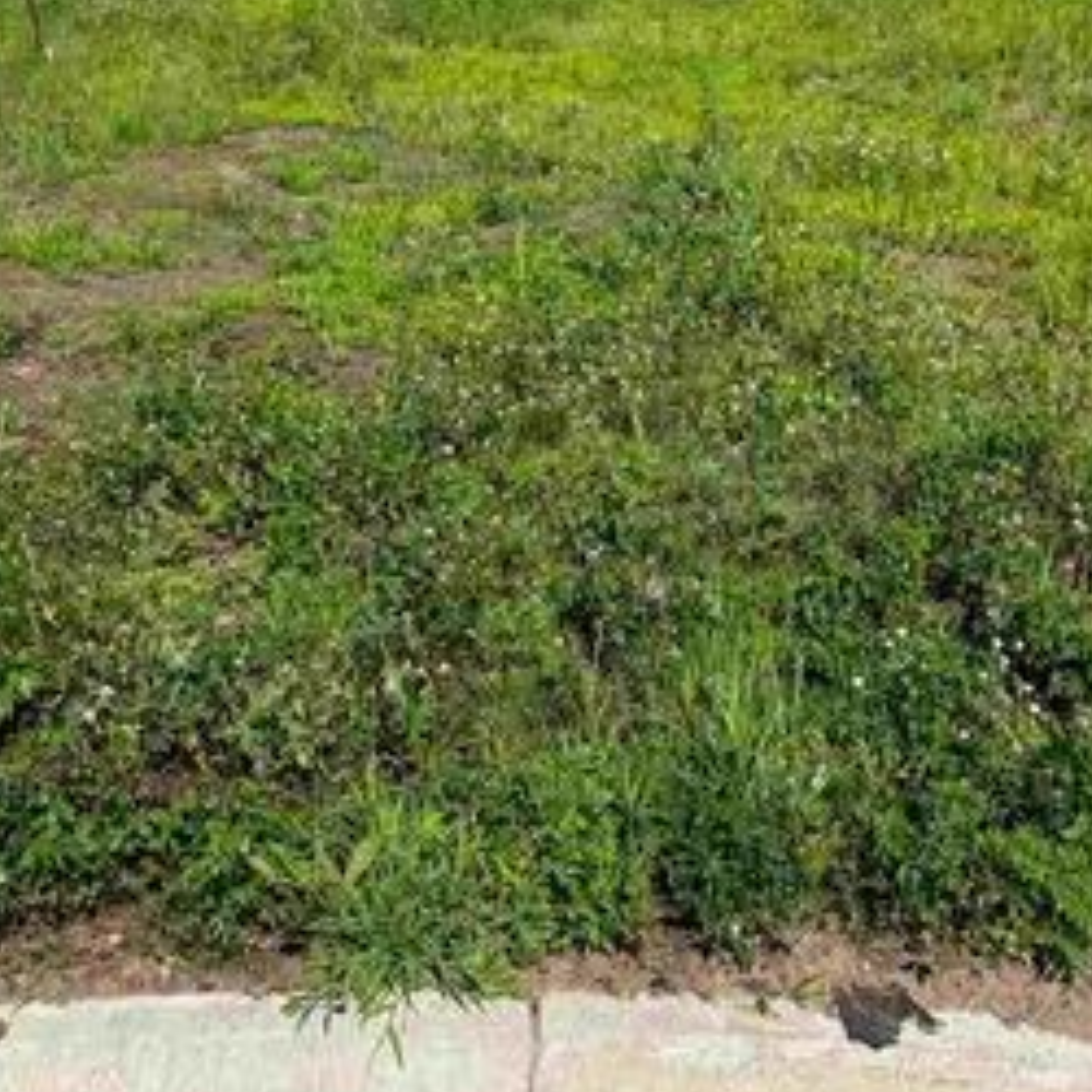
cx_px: 729
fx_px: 1642
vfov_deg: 36.1
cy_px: 304
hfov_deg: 36.4
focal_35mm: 46
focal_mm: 5.96
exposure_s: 1/2398
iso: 50
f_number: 1.6
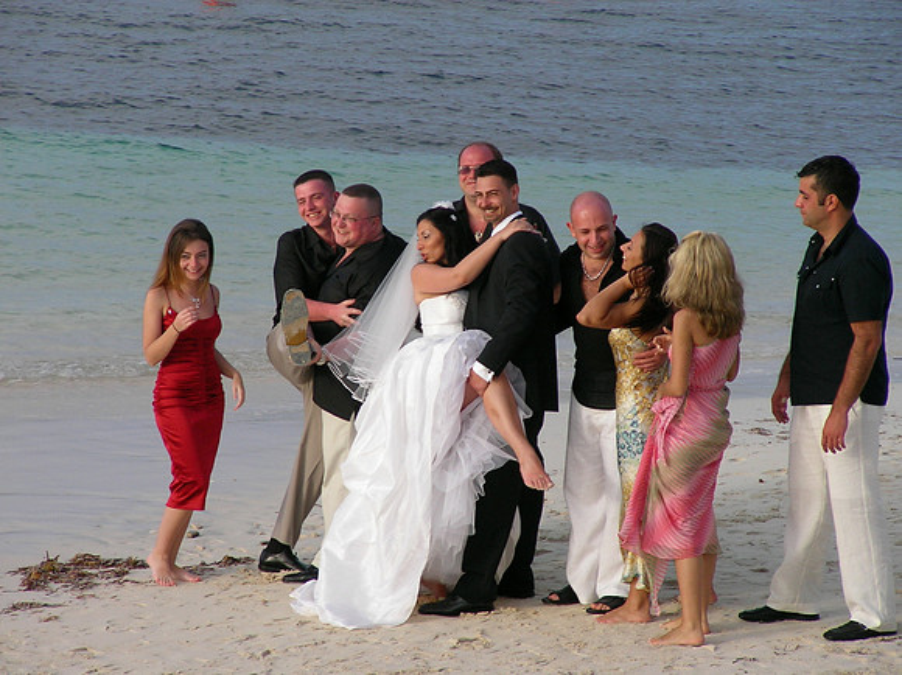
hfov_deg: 11.4
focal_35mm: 174
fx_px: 4530
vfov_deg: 8.5
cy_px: 338
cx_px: 451
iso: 71
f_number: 4
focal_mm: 26.7
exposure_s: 1/520
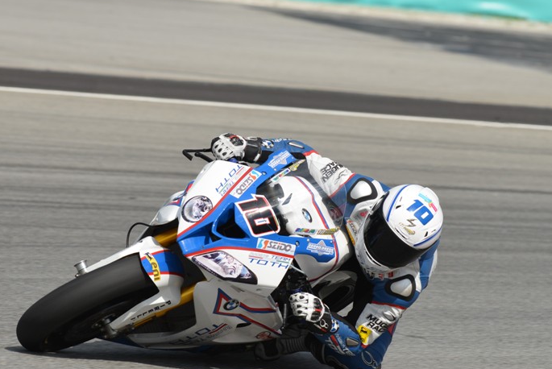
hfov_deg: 6.9
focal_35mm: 299
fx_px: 4588
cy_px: 240
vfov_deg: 4.6
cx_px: 293
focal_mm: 200
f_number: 6.3
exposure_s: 1/1250
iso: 200
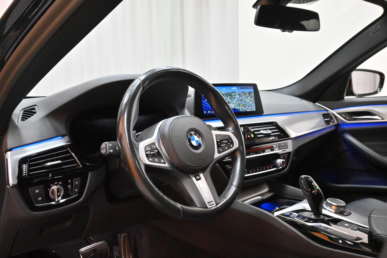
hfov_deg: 58.3
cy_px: 129
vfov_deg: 40.8
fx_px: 347
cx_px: 194
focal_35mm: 32
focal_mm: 21.5
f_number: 5.6
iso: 5000
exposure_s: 1/125
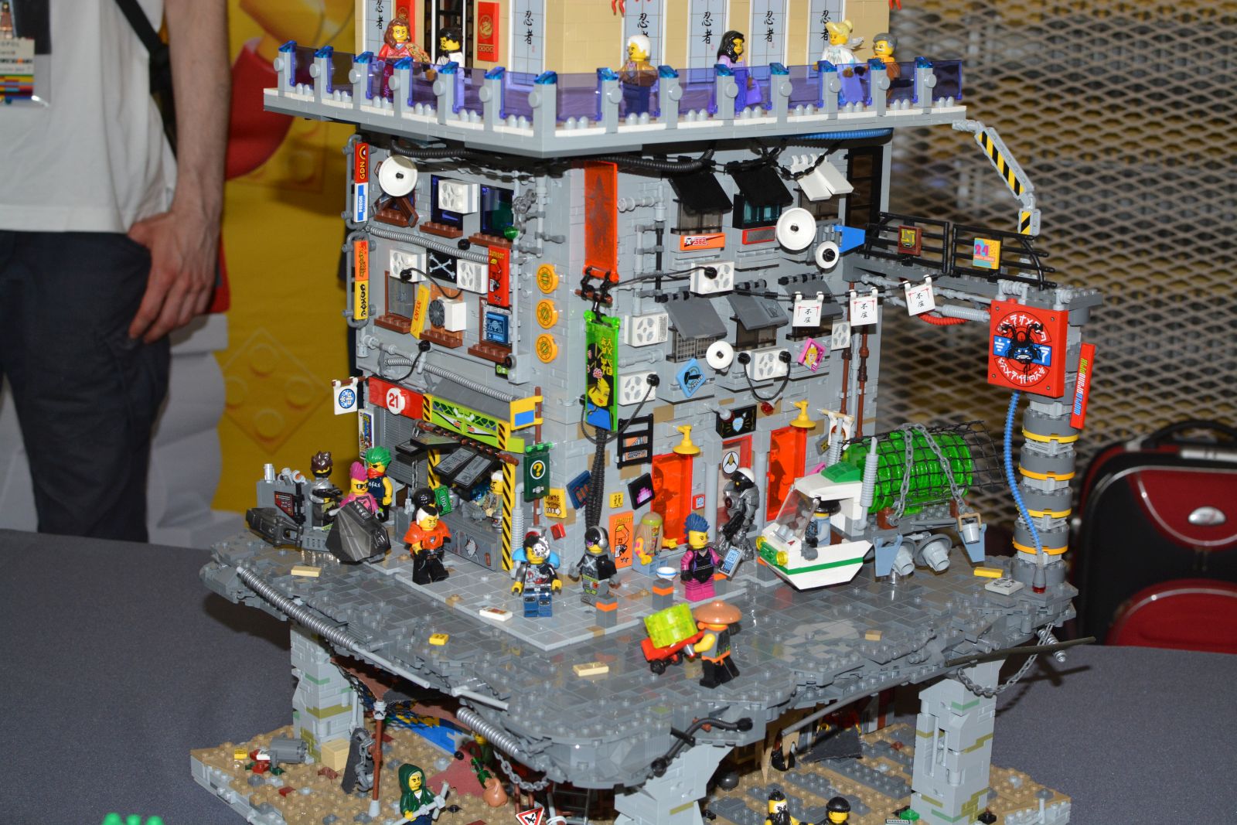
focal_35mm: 52
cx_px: 618
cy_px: 412
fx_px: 1804
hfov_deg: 37.8
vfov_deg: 25.8
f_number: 7.1
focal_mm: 35
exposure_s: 1/60
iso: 800
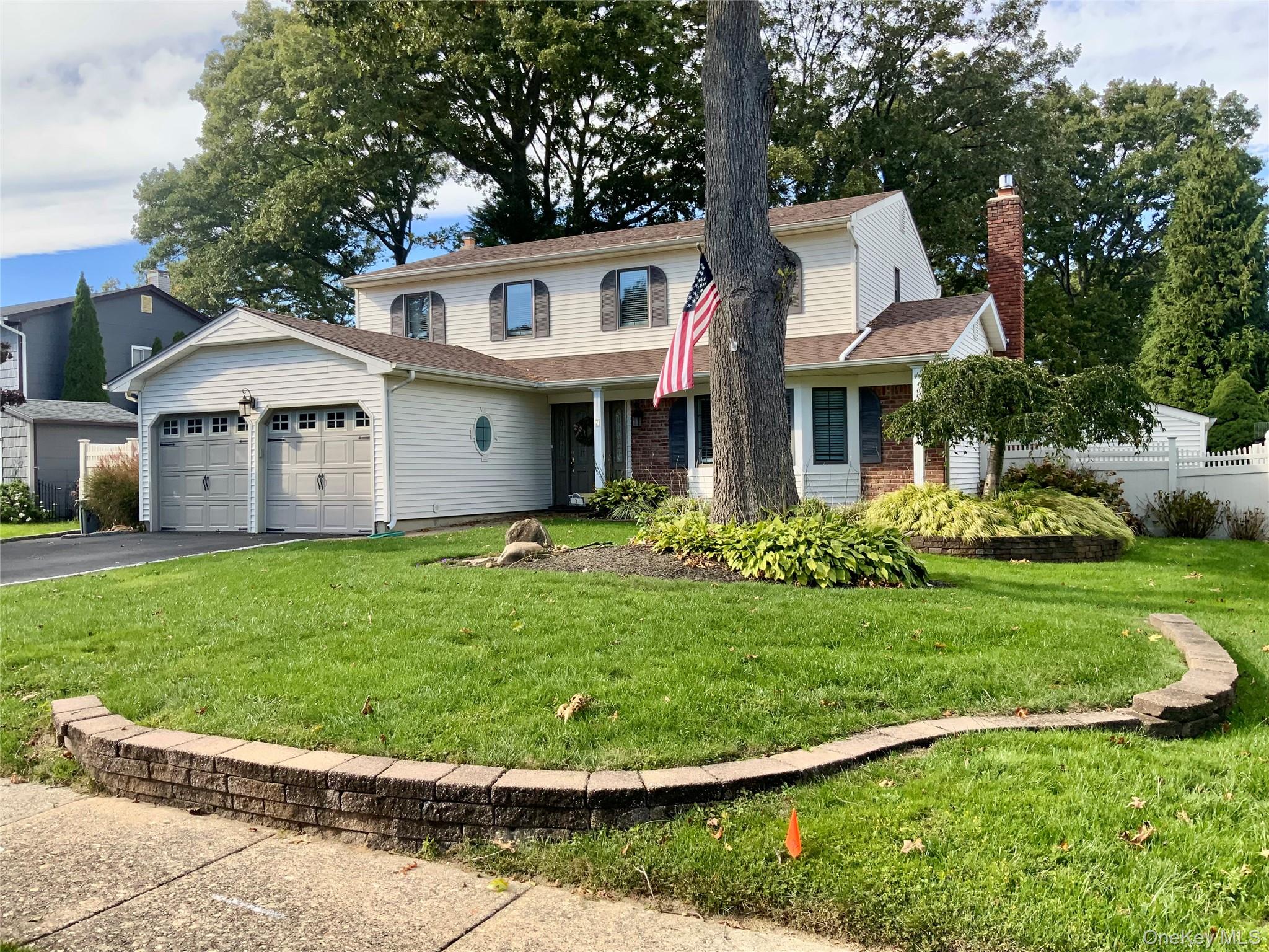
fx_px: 1063
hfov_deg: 61.7
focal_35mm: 29
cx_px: 634
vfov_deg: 48.2
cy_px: 476
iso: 16
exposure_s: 1/504
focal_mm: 3
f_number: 1.8
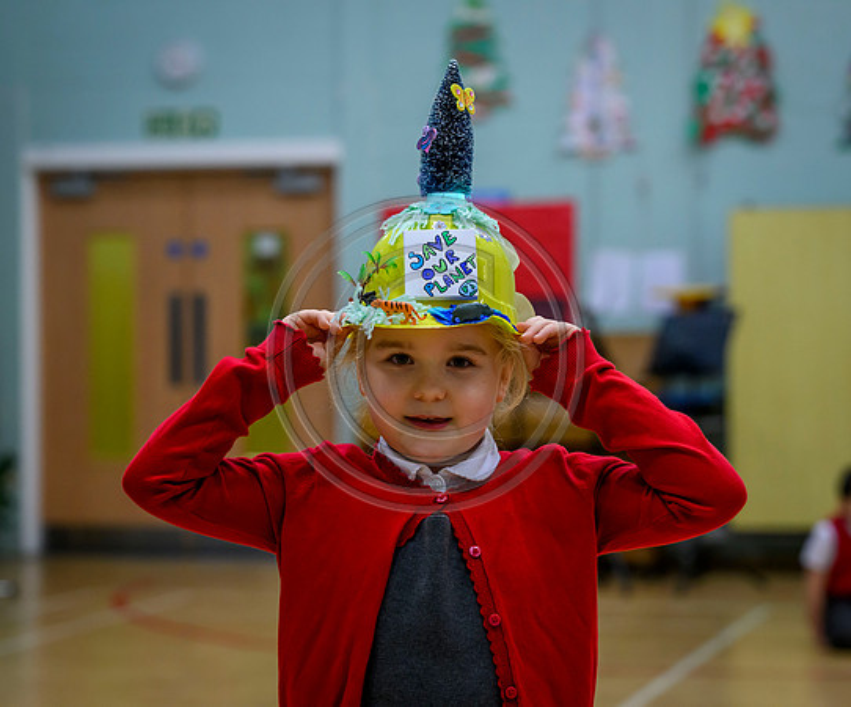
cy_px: 354
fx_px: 2708
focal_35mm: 106
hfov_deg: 17.9
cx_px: 437
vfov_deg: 14.9
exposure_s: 1/320
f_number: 4
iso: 3200
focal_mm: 92
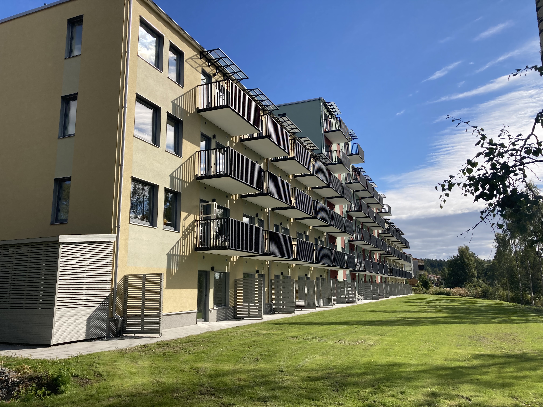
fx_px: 439
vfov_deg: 49.7
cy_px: 204
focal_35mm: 28
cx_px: 272
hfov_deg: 63.4
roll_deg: +0.7
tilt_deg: +11.8
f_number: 1.8
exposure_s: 1/2667
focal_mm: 3.99
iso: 20
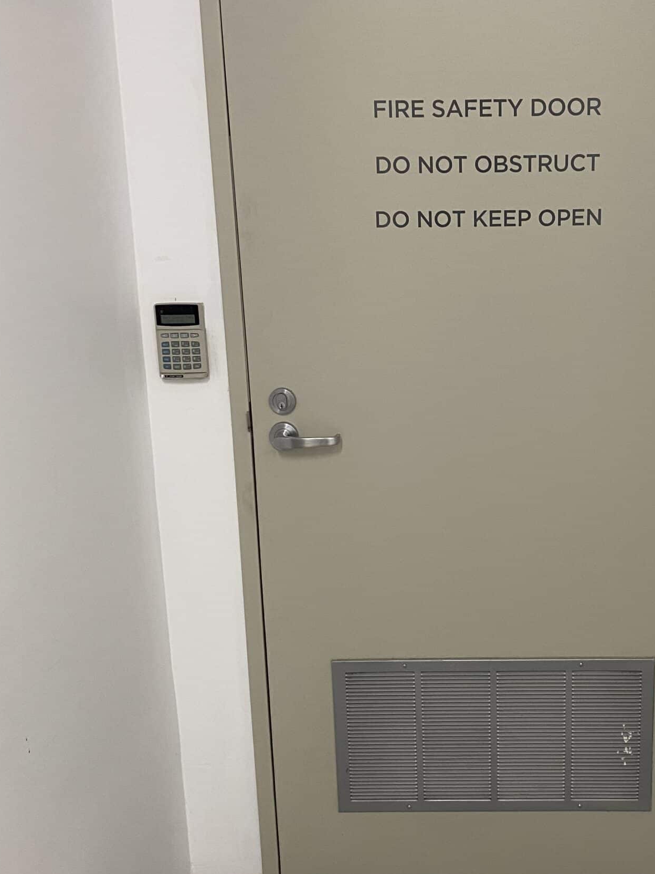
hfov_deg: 35.3
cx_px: 480
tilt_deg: -12.6
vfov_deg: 46.8
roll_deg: +1.7
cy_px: 411
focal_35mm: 40
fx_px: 1009
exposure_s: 1/50
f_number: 1.8
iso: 200
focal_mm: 4.25
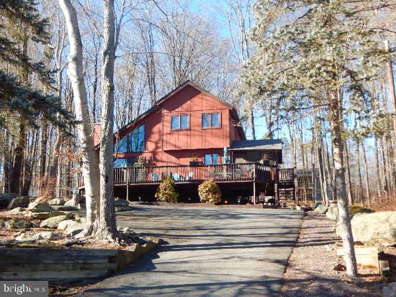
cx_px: 198
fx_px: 492
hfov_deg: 43.9
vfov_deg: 33.6
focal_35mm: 43
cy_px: 148
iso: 125
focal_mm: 7.7
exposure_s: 1/200
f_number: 3.6
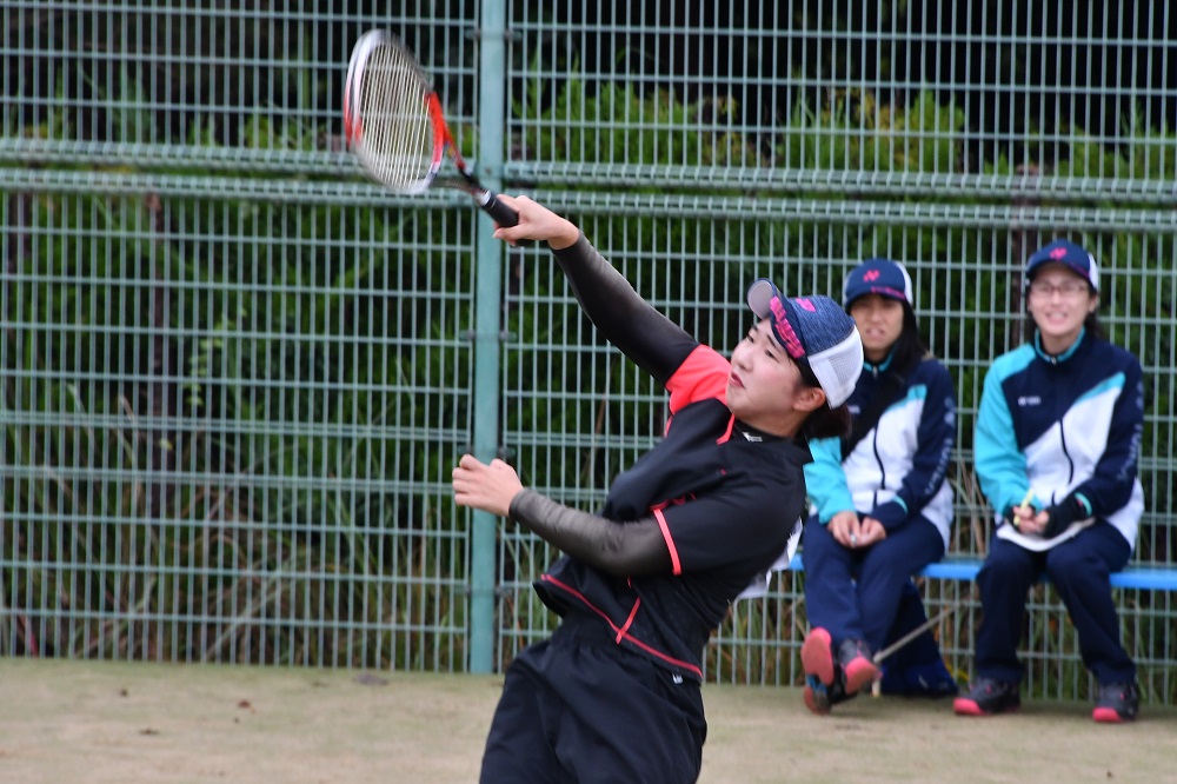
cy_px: 392
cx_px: 588
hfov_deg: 3.8
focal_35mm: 540
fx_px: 17648
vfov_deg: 2.5
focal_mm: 270
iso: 800
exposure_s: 1/500
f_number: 11
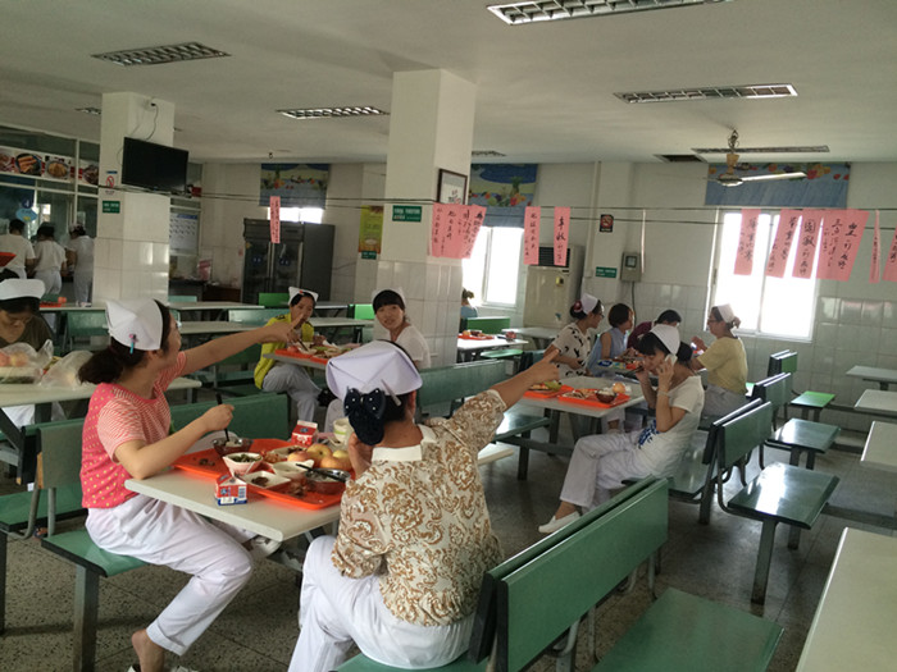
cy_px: 336
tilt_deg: -6.1
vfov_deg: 48.2
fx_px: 751
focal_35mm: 29
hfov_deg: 61.7
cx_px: 448
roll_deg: -4.4
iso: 50
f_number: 2.2
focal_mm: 4.15
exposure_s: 1/30
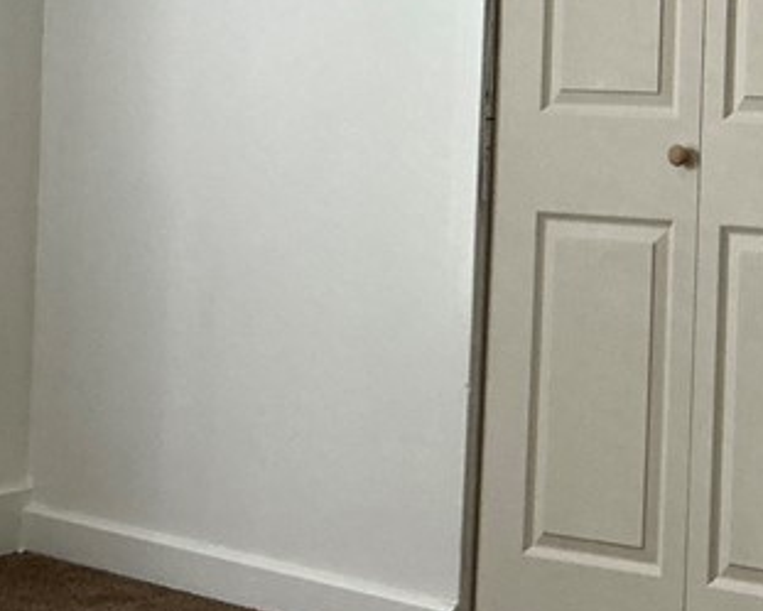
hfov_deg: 20.2
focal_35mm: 90
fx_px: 2033
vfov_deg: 16.8
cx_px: 854
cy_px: 56
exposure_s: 1/60
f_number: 1.8
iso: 100
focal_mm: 3
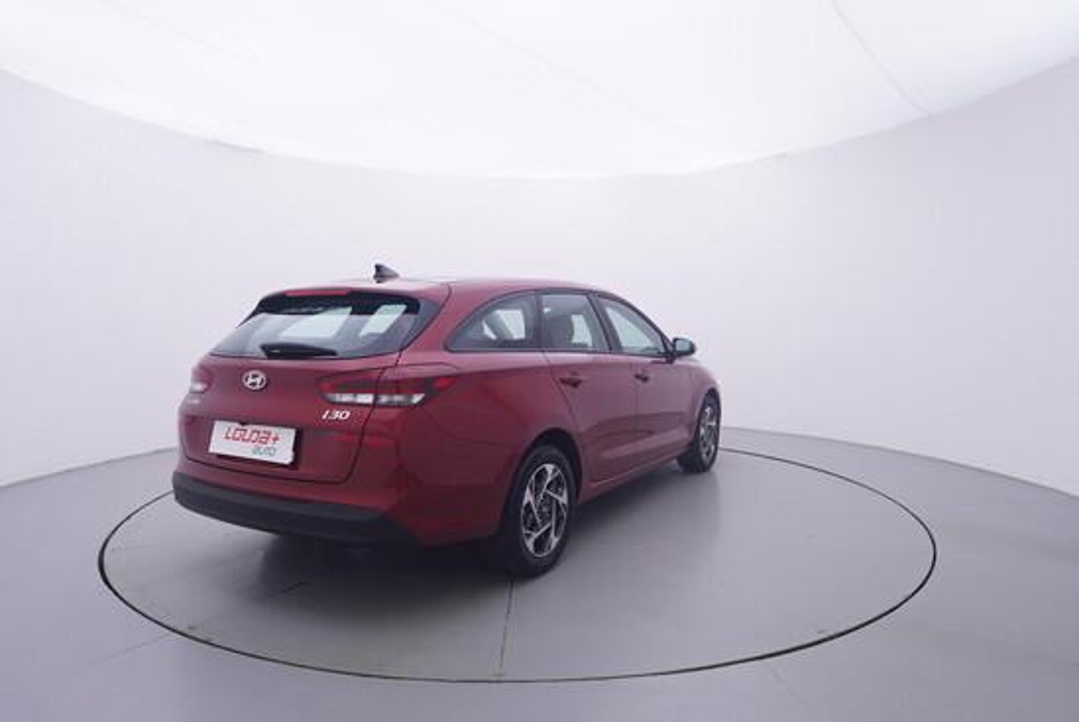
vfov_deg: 56.2
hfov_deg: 77.3
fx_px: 675
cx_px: 540
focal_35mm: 22
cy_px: 361
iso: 200
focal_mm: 15
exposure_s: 1/80
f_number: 5
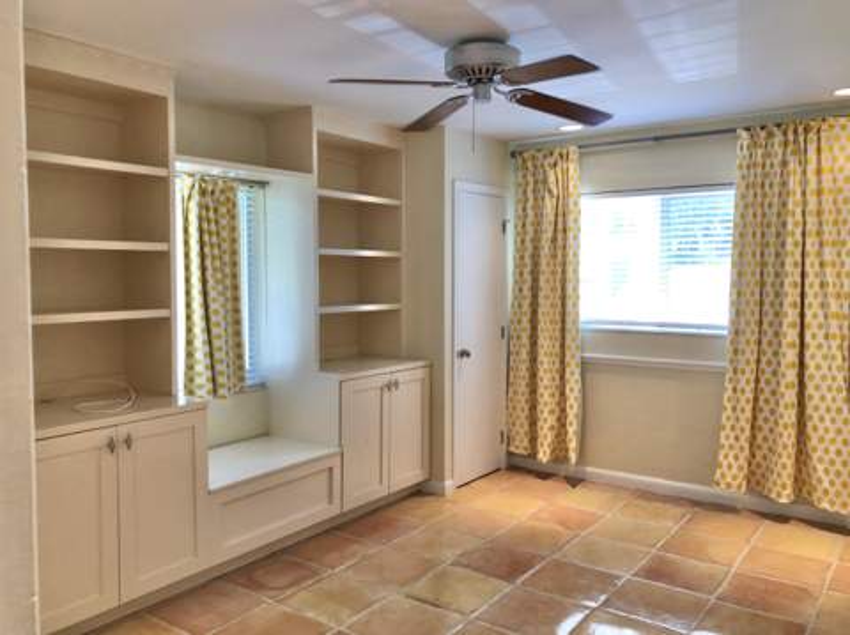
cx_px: 425
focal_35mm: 28
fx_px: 687
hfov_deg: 63.5
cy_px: 318
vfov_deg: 49.7
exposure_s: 1/30
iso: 32
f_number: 1.8
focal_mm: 4
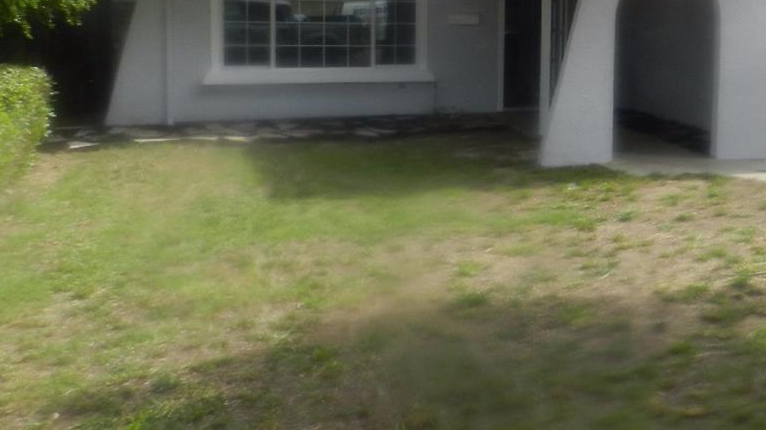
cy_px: 72
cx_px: 676
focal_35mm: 49
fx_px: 995
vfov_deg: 23.9
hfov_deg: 39.4
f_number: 3.4
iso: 160
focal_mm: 4
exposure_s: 1/500
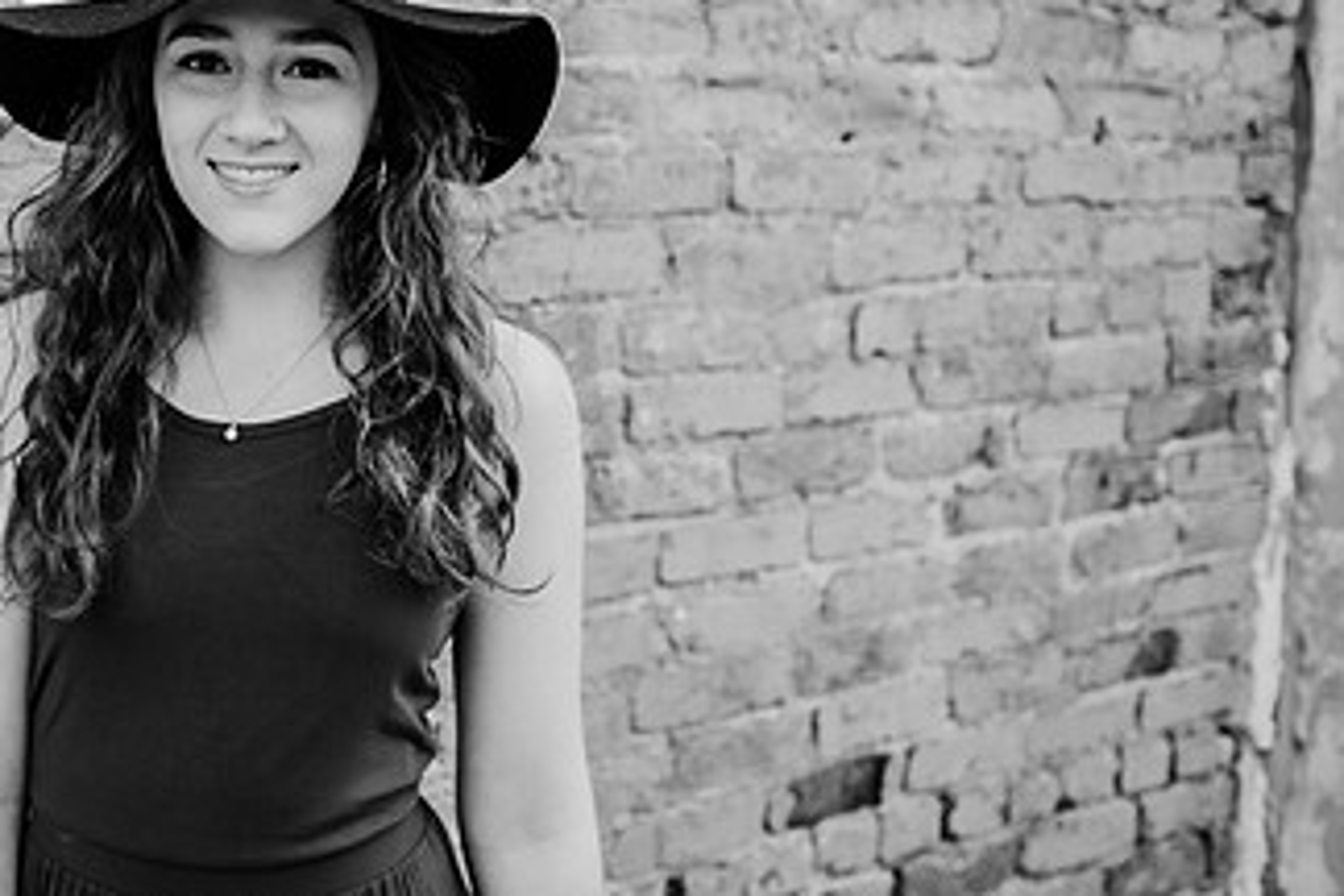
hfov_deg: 43.0
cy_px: 268
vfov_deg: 30.8
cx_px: 236
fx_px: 1605
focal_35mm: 43
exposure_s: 1/400
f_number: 2.2
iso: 250
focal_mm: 24
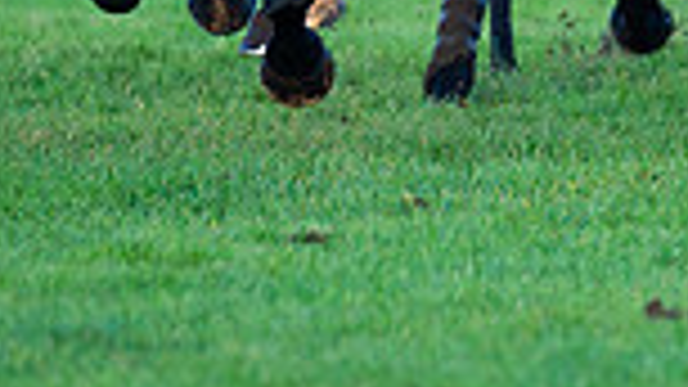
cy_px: -274
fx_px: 37647
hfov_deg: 1.0
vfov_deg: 0.6
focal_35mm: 2064
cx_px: 845
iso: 500
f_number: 4.5
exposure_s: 1/800
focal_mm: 400
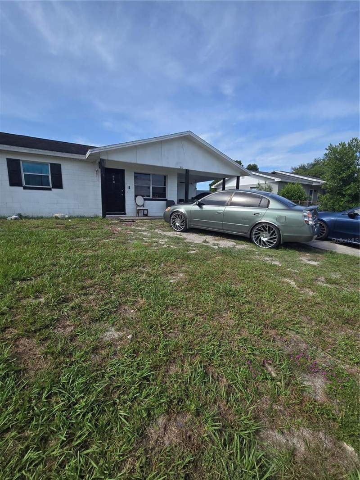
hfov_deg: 89.9
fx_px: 180
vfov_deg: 106.2
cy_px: 240
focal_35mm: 13
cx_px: 180
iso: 50
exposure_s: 1/2071
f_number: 2.2
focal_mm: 2.2
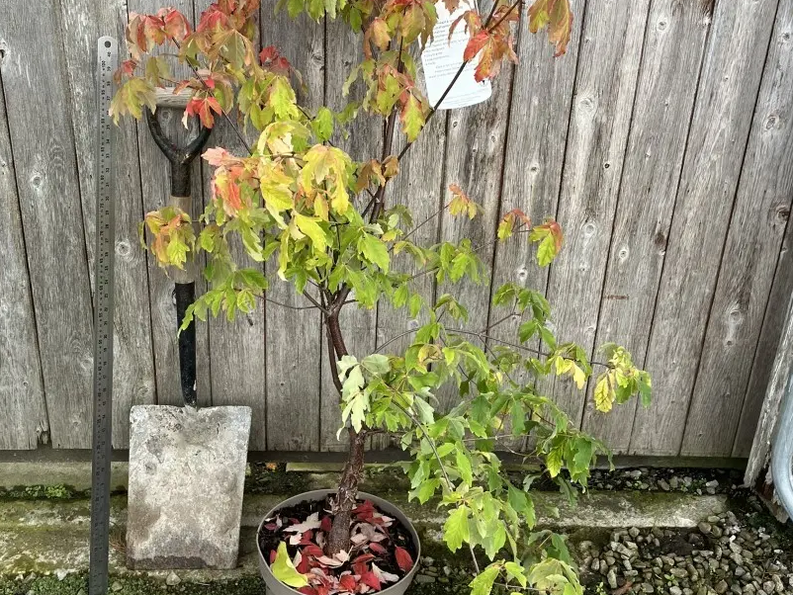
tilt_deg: -21.6
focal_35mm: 35
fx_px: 802
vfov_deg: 40.3
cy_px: 203
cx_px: 395
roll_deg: -1.1
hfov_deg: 52.6
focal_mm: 5.1
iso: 50
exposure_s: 1/544
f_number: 1.6
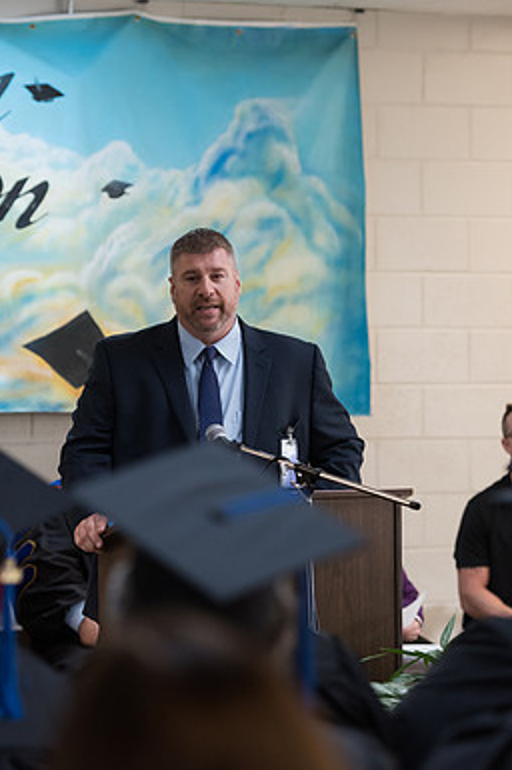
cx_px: 166
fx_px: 3740
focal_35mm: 175
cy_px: 385
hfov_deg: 7.8
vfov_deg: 11.8
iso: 2000
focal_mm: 116
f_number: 3.5
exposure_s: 1/200
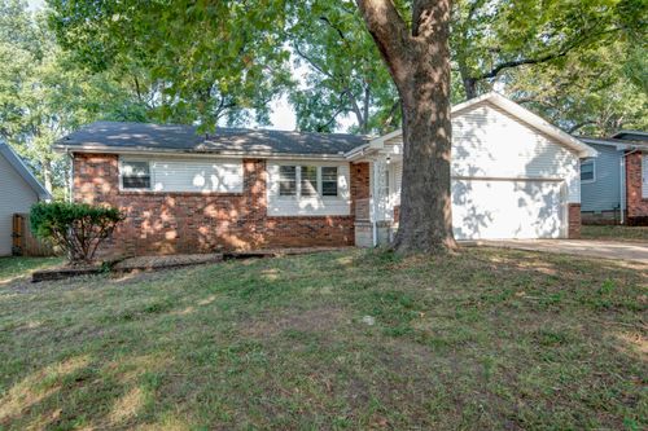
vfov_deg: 59.5
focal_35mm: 21
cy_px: 216
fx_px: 378
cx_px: 324
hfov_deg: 81.2
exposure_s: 1/20
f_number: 6.7
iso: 100
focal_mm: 21
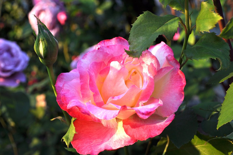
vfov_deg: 23.7
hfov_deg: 35.1
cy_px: 78
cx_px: 116
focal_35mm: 57
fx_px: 368
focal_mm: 38
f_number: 7.1
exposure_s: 1/200
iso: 200
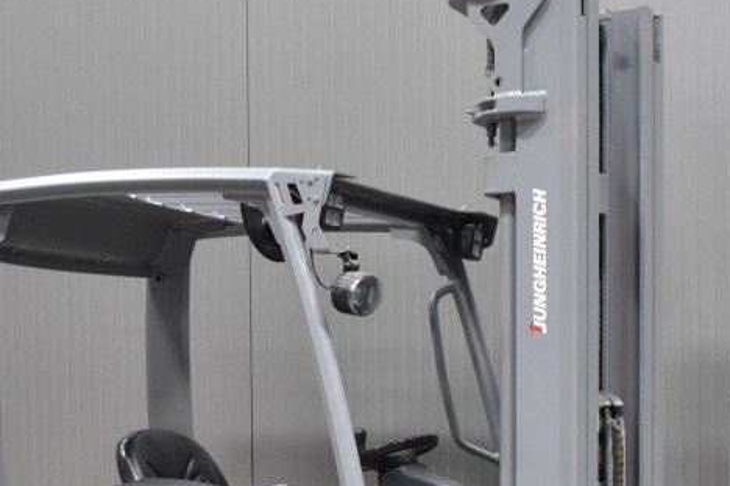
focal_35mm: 77
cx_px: 362
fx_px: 1561
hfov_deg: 26.3
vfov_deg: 17.2
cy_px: 525
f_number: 5
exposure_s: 1/30
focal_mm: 20
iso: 1600
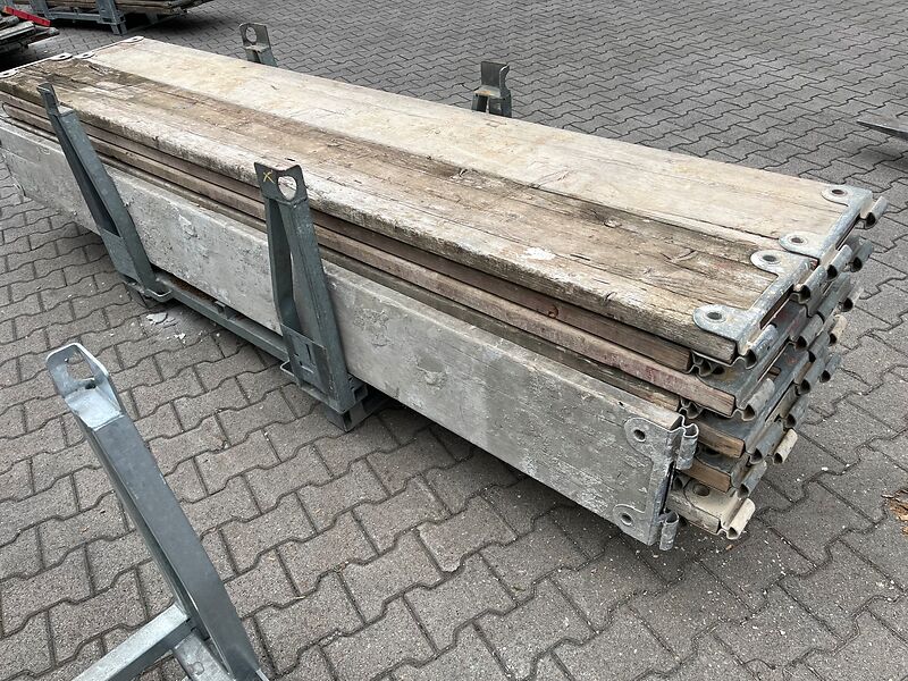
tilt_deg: -38.7
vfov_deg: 53.1
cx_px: 454
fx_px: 682
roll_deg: +6.7
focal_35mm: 26
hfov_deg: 67.3
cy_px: 340
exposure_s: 1/1647
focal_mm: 5.1
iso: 50
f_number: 1.6
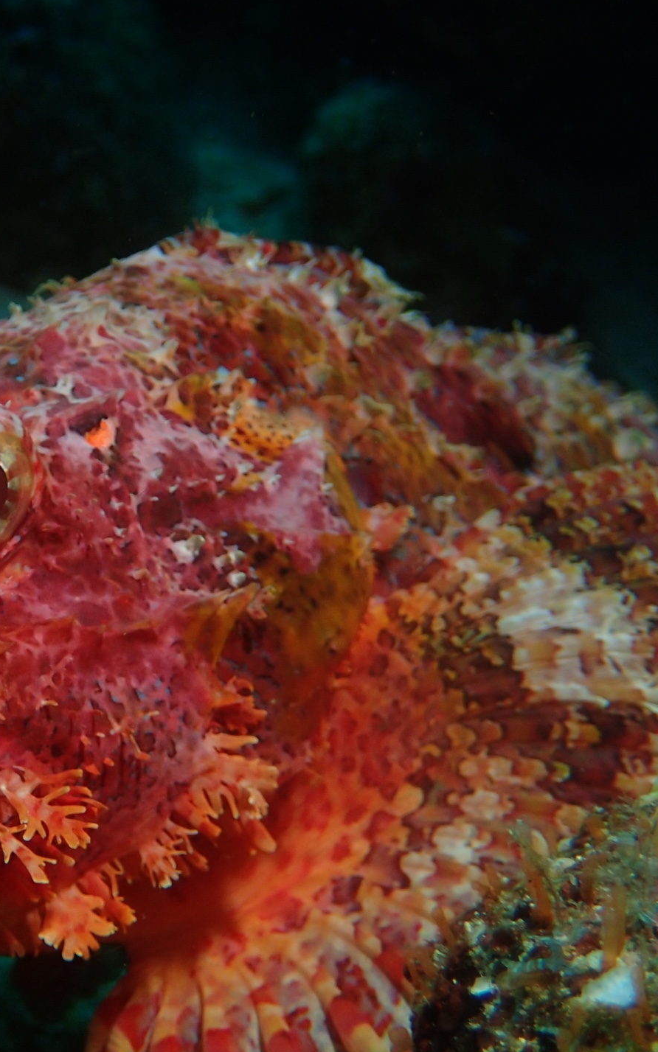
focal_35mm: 87
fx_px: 2496
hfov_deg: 14.7
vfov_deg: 23.8
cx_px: -21
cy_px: 529
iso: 100
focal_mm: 11.01
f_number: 10
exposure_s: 1/60
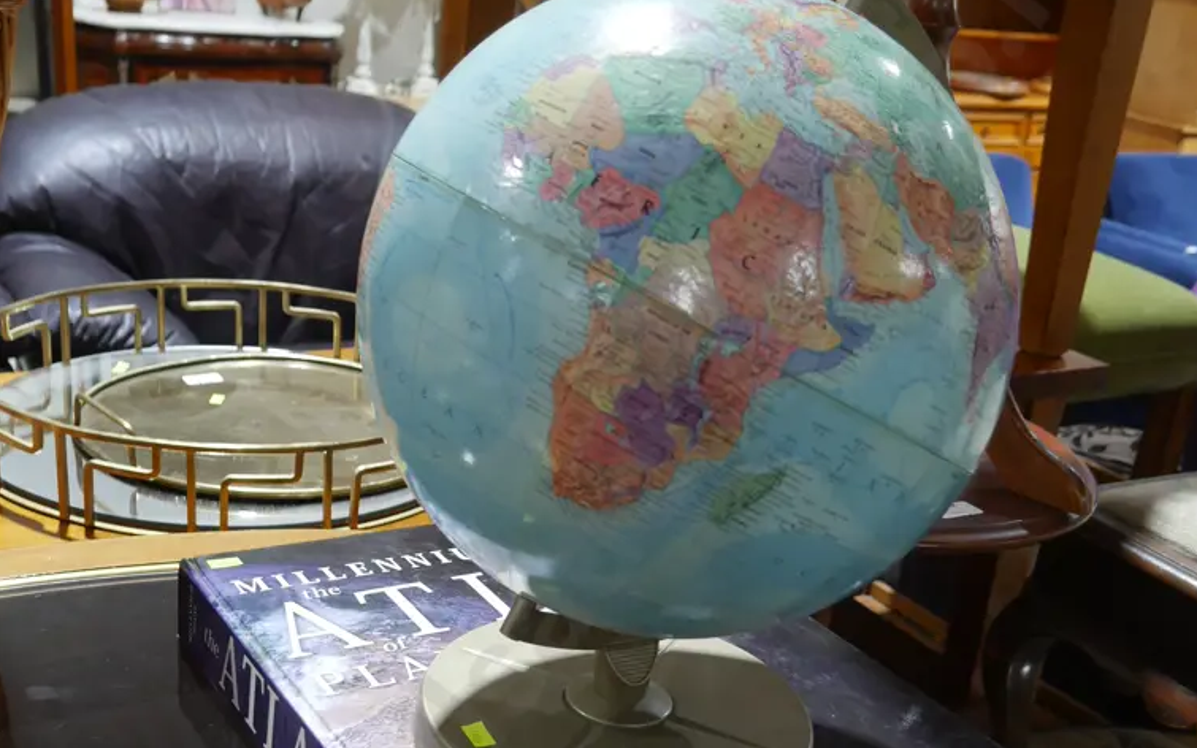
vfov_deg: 27.7
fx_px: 1501
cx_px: 606
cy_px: 545
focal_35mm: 46
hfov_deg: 43.5
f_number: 3.6
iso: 640
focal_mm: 16
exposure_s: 1/60
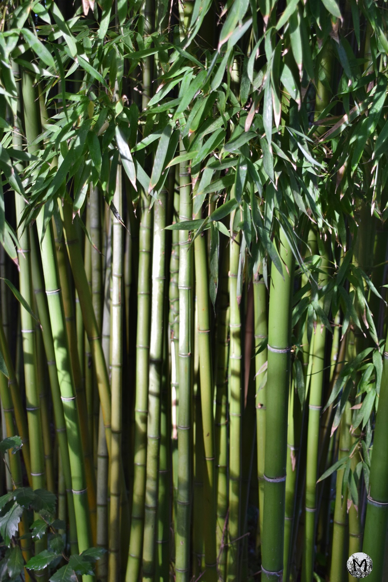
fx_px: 921
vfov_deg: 35.1
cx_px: 194
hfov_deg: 23.8
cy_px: 291
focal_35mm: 57
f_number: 4.5
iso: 400
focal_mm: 38
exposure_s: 1/80
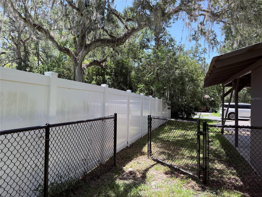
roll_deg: -1.0
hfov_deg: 71.6
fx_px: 182
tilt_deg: -0.2
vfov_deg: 56.8
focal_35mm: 24
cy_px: 98
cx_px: 131
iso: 100
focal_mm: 6.76
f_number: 1.78
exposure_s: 1/1230
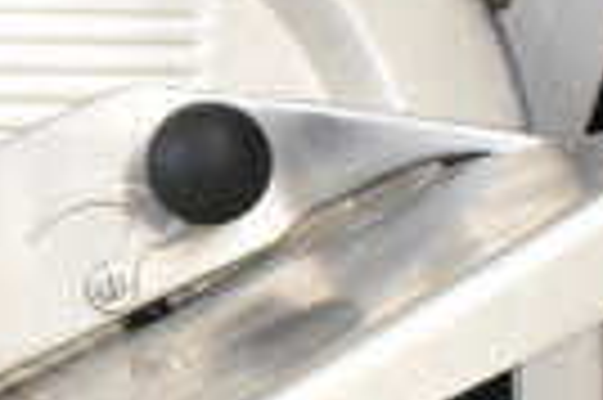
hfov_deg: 13.6
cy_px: 492
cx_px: -261
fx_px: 2397
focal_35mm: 143
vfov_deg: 9.4
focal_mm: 21
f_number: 7.1
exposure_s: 1/200
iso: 6400
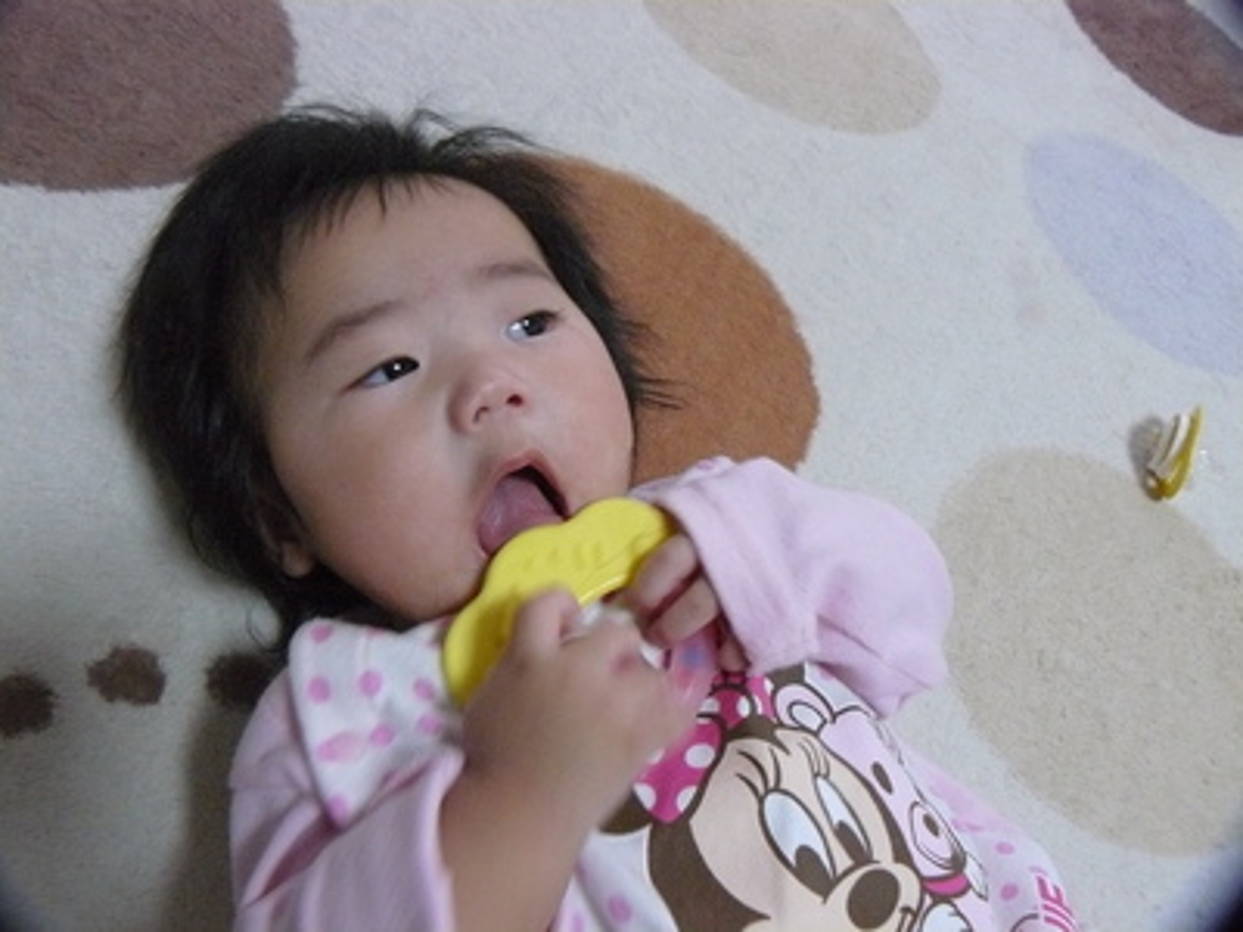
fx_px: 1293
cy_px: 466
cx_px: 622
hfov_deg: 51.4
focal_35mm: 36
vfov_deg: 39.7
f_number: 2.8
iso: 400
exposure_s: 1/30
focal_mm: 6
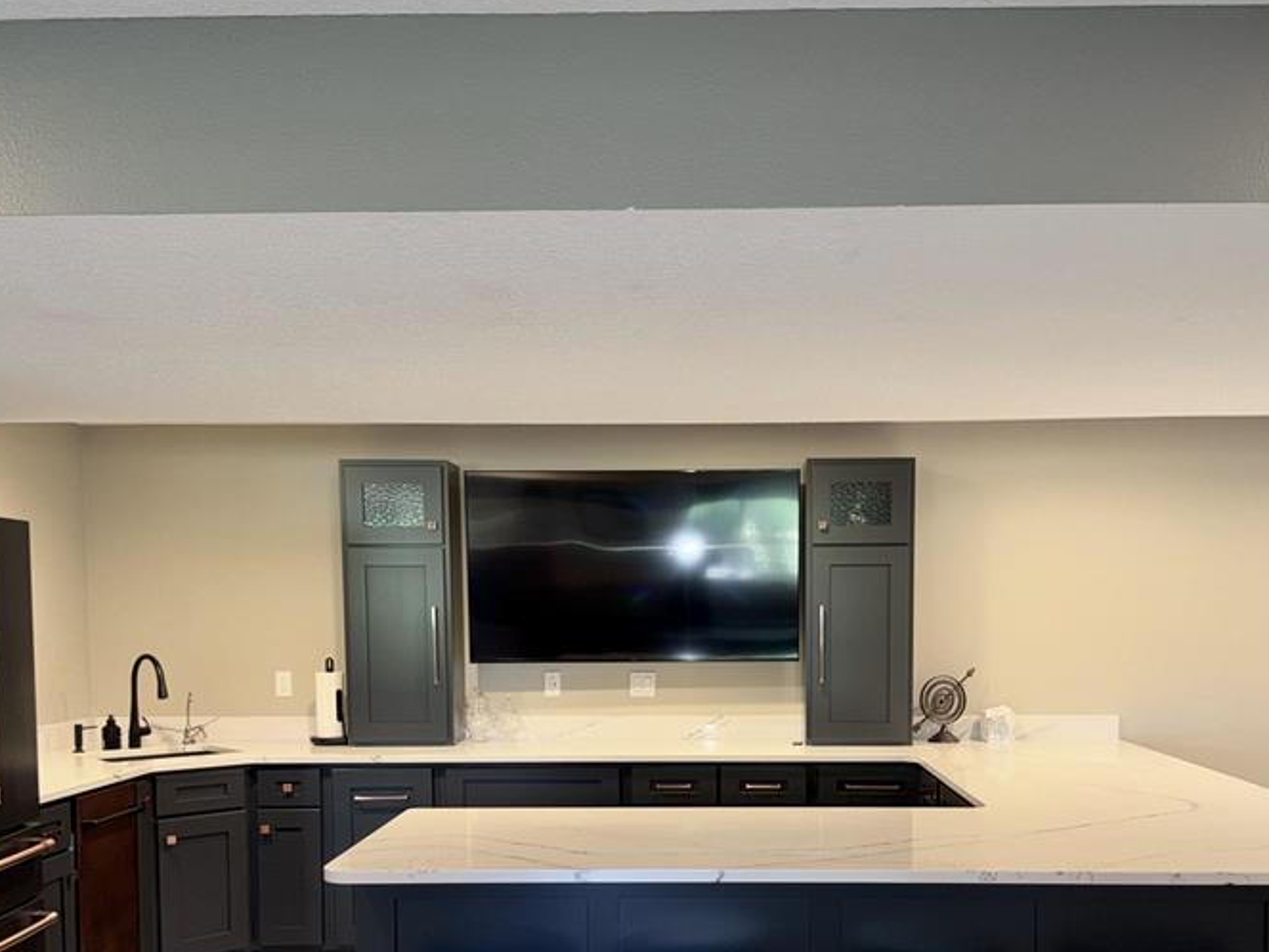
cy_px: 692
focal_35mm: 37
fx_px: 1356
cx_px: 678
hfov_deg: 50.1
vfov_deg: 37.9
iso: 100
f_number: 1.78
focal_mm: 6.76
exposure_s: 1/16
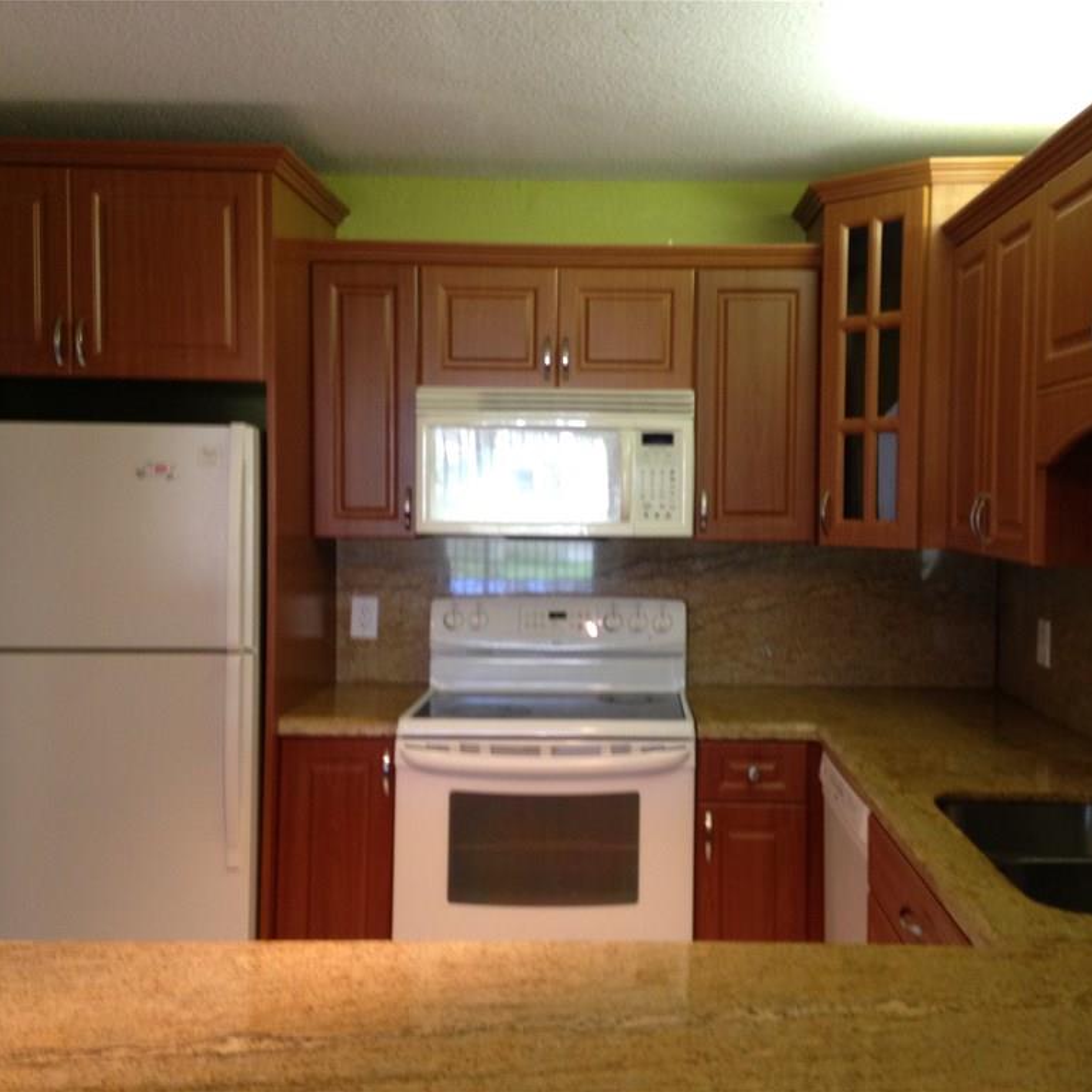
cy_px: 546
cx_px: 626
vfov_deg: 42.8
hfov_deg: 42.7
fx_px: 1392
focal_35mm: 39
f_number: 2.4
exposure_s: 1/20
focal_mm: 4.12
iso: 125
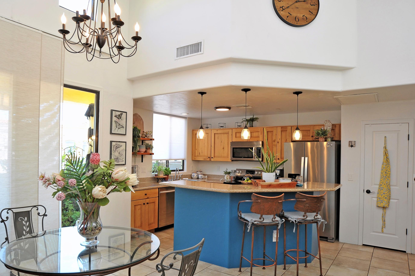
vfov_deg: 51.2
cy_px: 147
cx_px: 194
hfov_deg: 71.5
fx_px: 288
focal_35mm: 25
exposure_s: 1/40
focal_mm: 23
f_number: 9
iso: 640
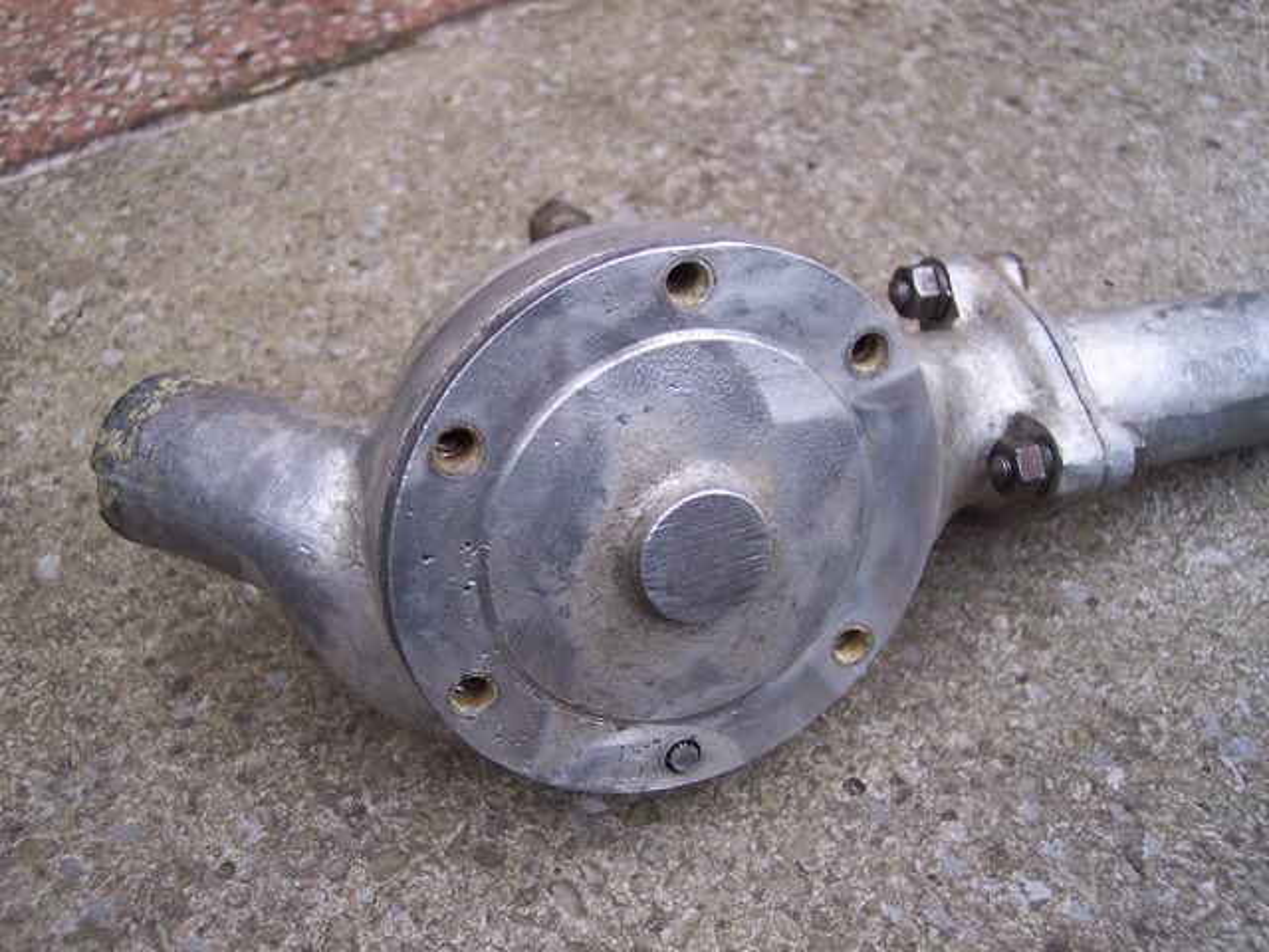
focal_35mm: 38
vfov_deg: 37.7
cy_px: 476
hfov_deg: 49.0
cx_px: 634
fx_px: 1393
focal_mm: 8
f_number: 2.8
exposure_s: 1/180
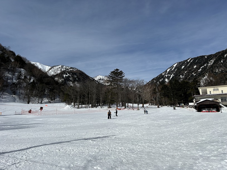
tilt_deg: +12.3
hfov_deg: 67.3
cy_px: 85
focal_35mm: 26
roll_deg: -0.1
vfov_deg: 53.1
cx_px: 114
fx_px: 170
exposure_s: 1/12658
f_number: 1.5
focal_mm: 5.7
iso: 50
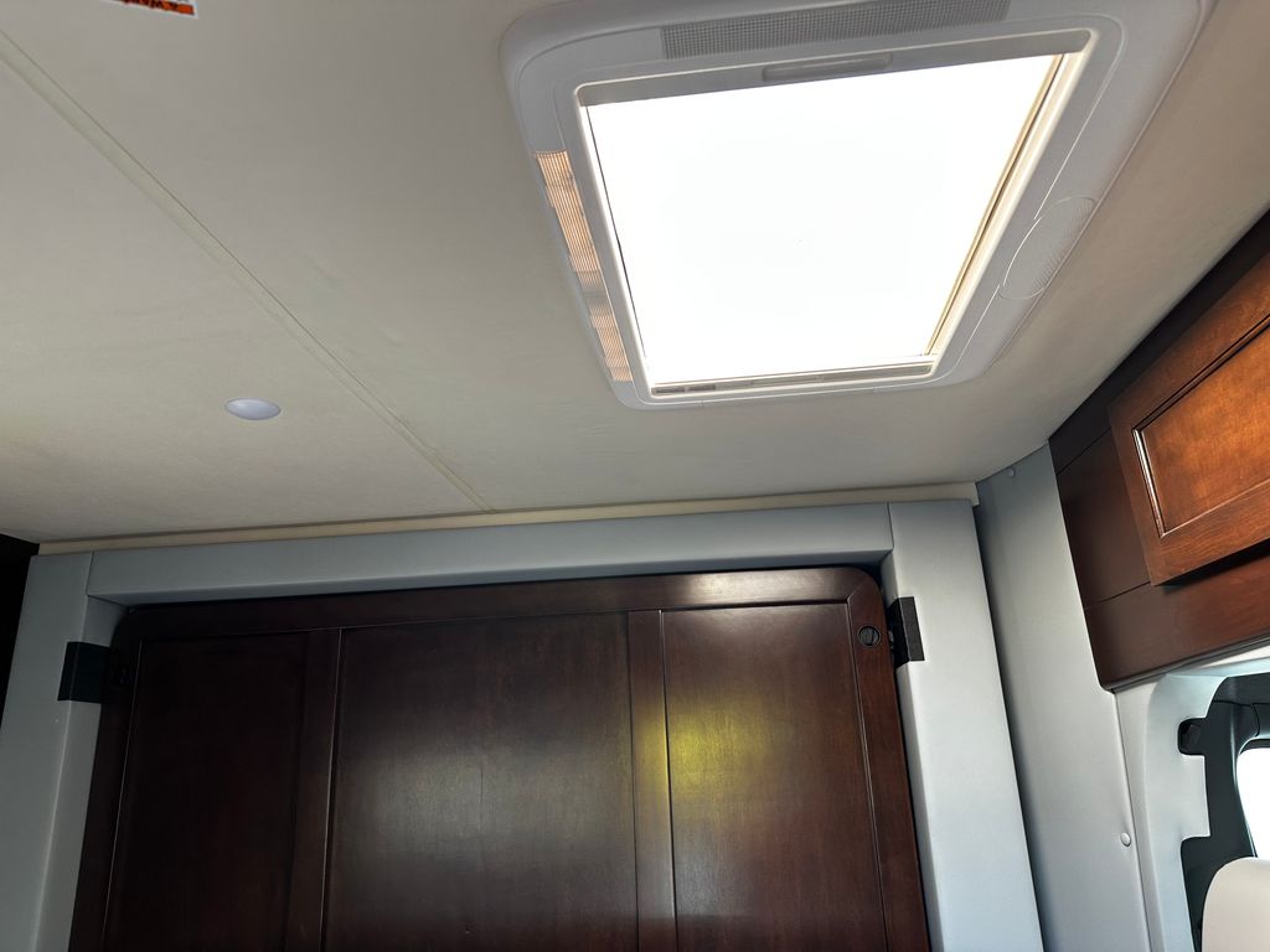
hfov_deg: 71.6
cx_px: 635
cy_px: 476
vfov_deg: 56.8
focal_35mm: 24
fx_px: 881
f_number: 1.78
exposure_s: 1/121
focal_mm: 6.86
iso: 125
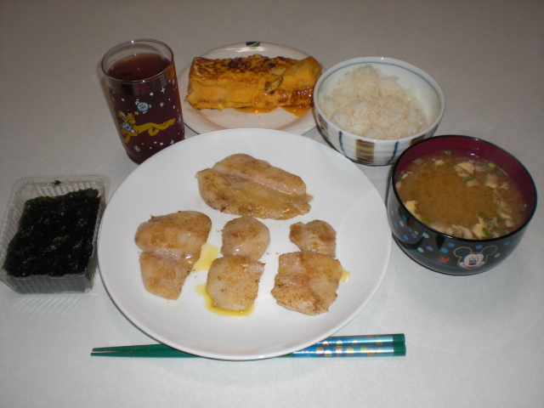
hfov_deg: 49.0
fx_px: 597
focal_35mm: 38
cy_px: 204
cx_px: 272
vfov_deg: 37.7
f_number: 3.1
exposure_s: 1/60
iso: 100
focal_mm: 6.3
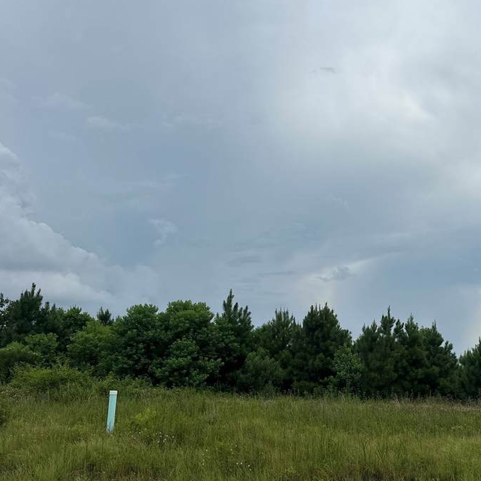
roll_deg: -1.6
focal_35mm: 40
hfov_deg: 40.3
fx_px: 629
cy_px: 248
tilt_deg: +12.8
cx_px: 377
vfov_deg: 41.9
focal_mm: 6.86
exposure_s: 1/8929
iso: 80
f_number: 1.78
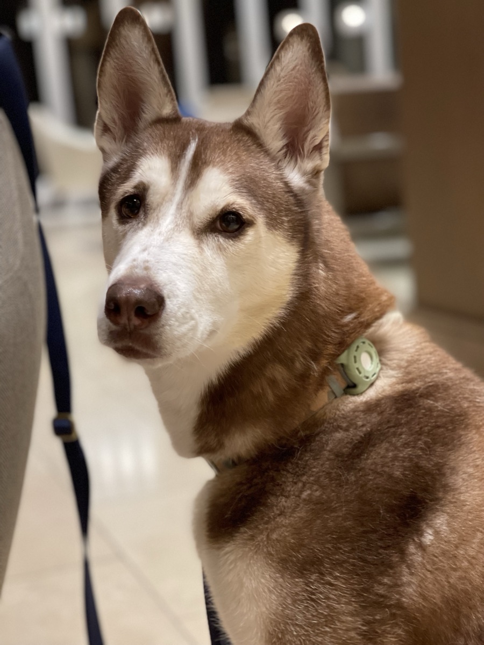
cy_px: 322
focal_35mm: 64
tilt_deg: -9.8
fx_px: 1193
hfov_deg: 22.9
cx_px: 242
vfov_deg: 30.3
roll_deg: +5.0
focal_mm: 7.5
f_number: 2.2
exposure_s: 1/40
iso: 400
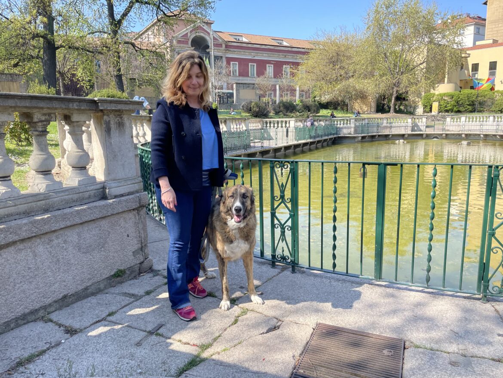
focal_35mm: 26
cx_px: 252
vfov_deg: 53.1
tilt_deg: -9.1
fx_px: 378
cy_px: 189
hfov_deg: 67.3
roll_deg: +1.2
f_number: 1.6
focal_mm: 4.2
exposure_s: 1/979
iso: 32
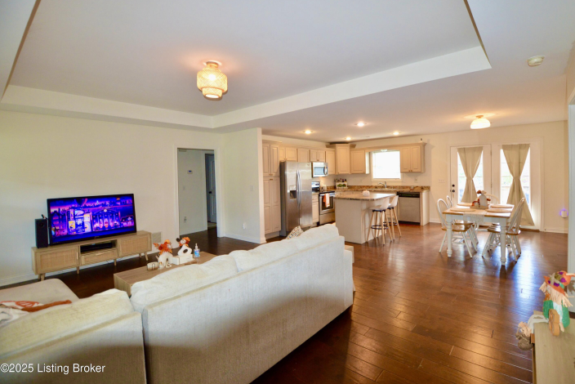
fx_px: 256
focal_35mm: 16
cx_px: 306
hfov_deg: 96.6
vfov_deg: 73.7
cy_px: 182
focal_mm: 10
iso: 900
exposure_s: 1/60
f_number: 3.5
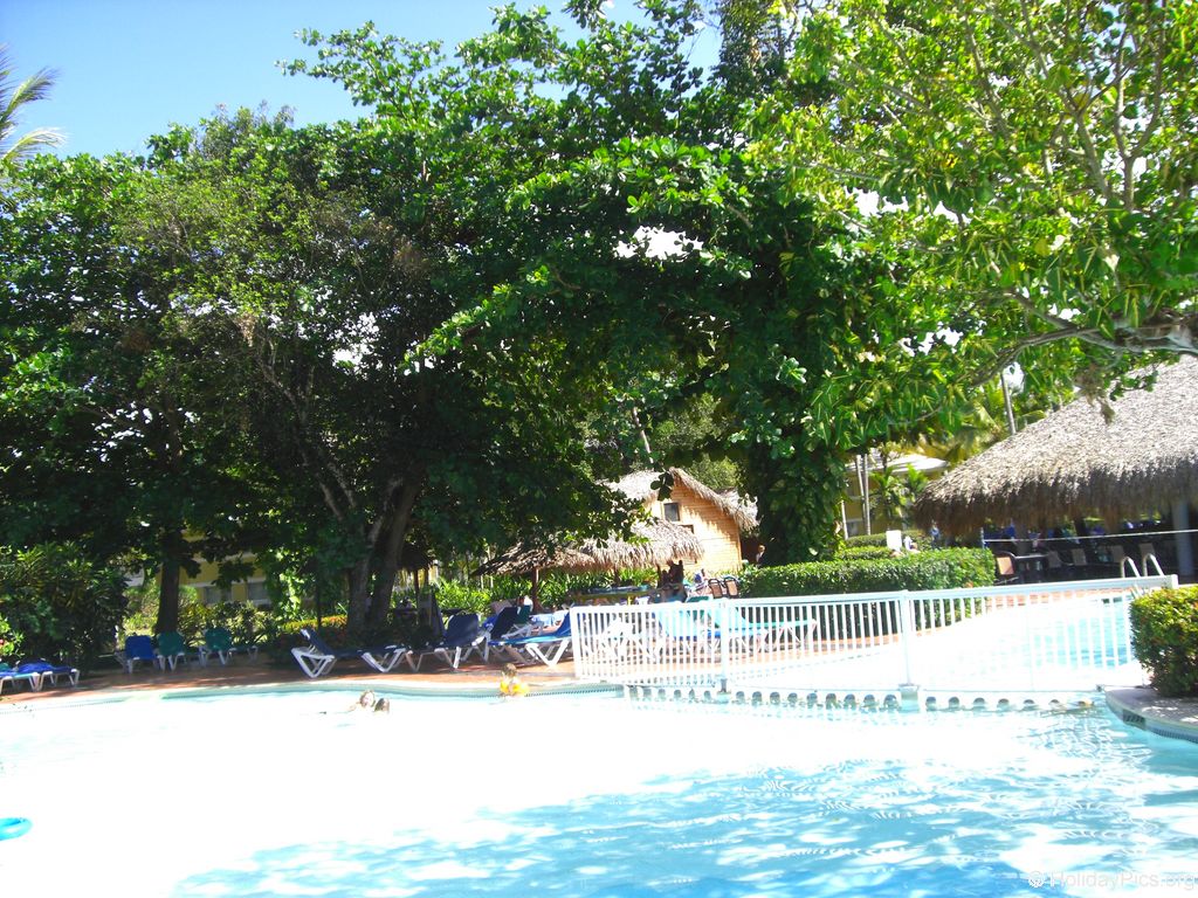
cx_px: 599
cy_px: 449
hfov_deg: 49.0
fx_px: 1315
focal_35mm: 38
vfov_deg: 37.7
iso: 64
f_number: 2.7
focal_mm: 6.2
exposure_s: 1/400
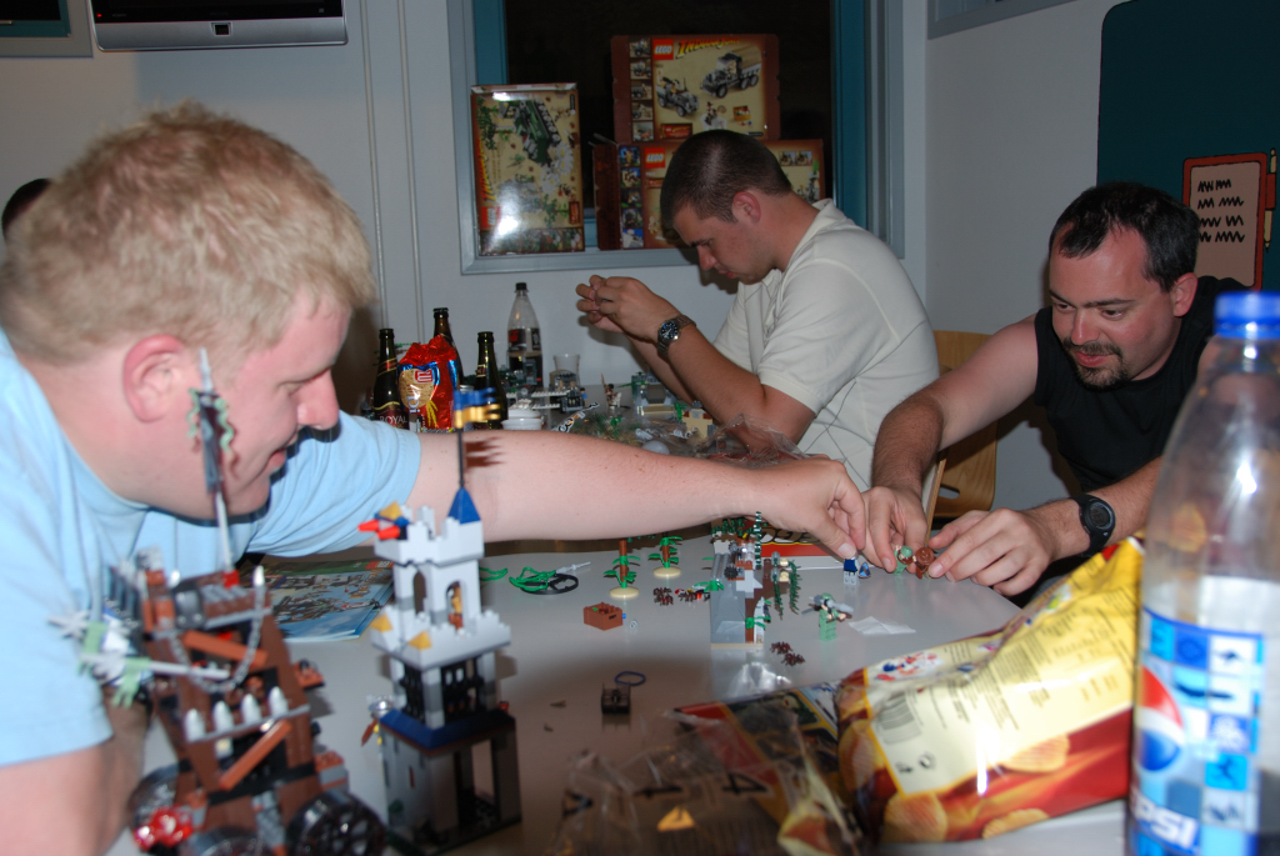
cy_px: 428
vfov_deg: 40.1
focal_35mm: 33
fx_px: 1174
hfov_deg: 57.2
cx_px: 640
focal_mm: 22
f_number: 3.8
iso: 100
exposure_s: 1/15
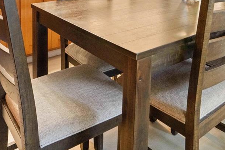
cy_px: -42
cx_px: 139
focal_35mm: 42
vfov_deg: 27.1
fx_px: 262
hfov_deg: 46.1
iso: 1000
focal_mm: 16
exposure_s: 1/15
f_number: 8
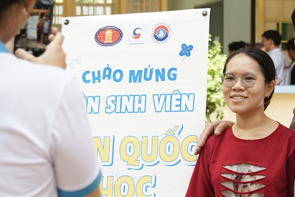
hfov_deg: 13.4
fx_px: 1254
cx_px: 220
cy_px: 84
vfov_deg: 9.0
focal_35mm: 153
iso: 640
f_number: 5.6
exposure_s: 1/160
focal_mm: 62
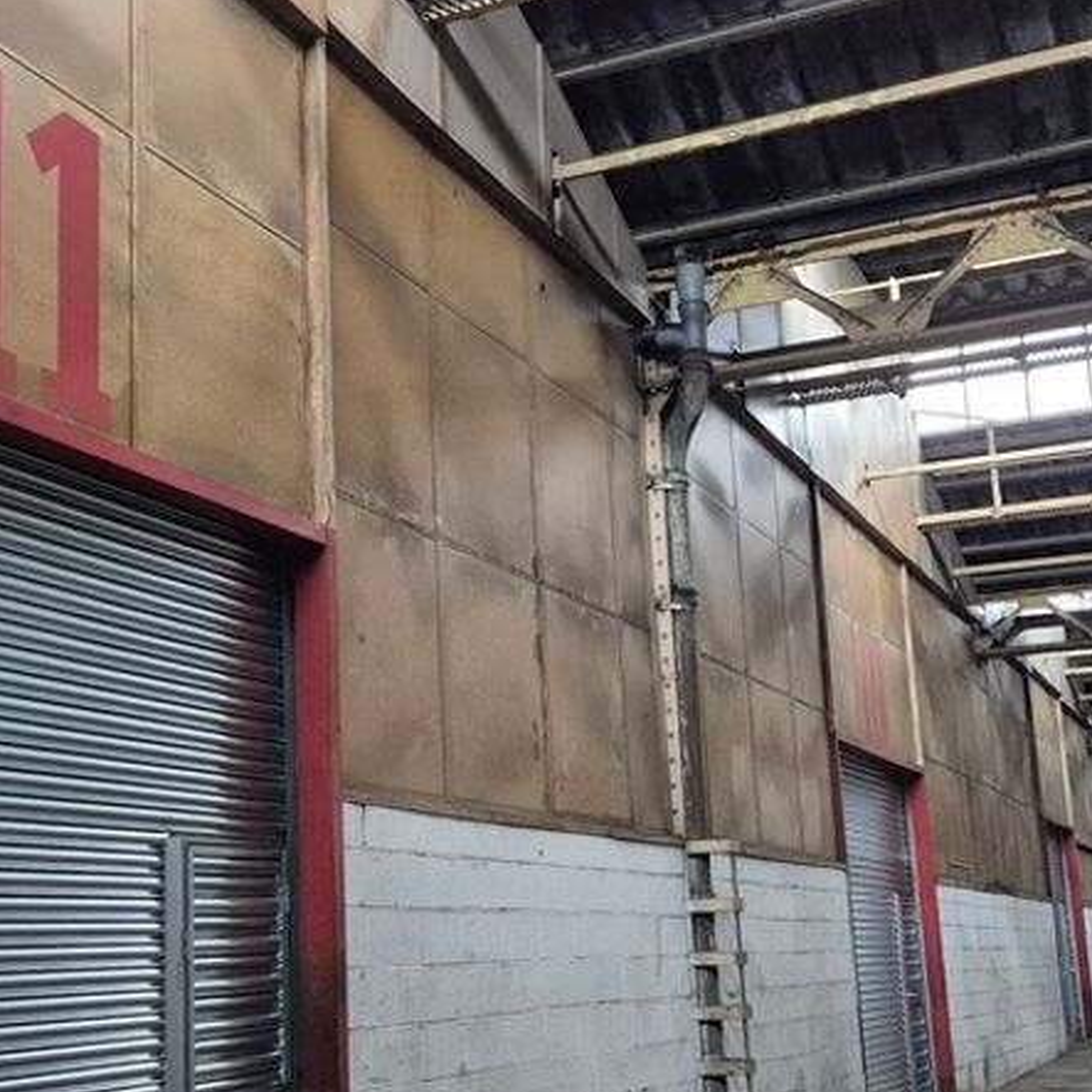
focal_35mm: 51
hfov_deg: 33.3
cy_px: 581
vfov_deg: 33.4
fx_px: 1820
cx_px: 419
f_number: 1.8
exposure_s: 1/100
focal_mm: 5.4
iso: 1250
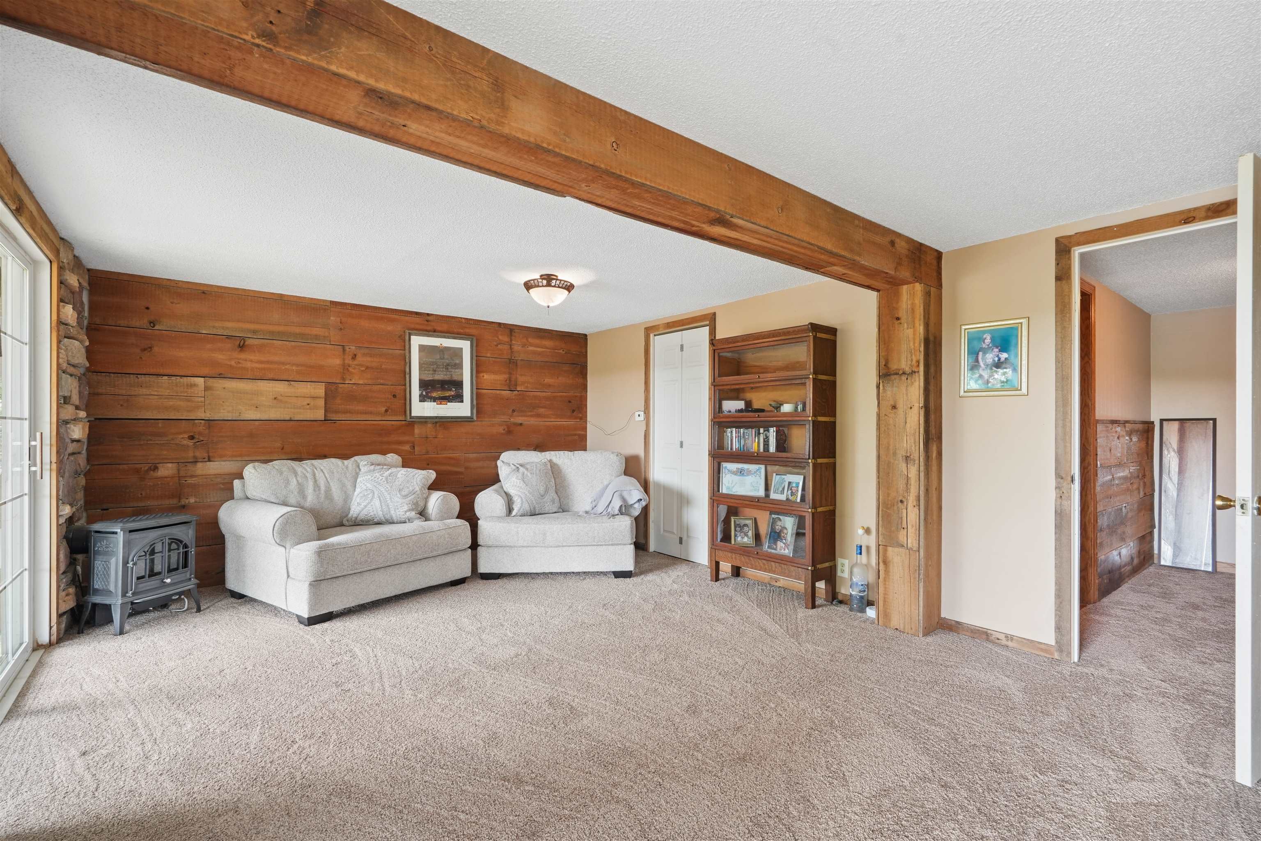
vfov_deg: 73.7
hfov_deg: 96.7
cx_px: 630
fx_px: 560
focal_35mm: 16
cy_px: 420
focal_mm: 16
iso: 400
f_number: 10
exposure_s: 1/6
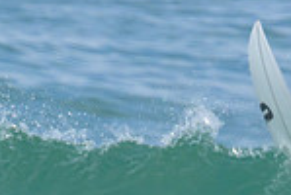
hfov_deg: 0.7
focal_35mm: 2746
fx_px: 22241
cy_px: 360
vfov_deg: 0.5
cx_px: 436
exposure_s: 1/2000
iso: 560
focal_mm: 540
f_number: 11
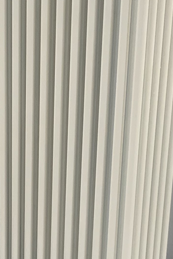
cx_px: 80
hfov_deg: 12.1
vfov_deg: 18.1
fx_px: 815
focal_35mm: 113
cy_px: 118
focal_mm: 3
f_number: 1.8
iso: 50
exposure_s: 1/50
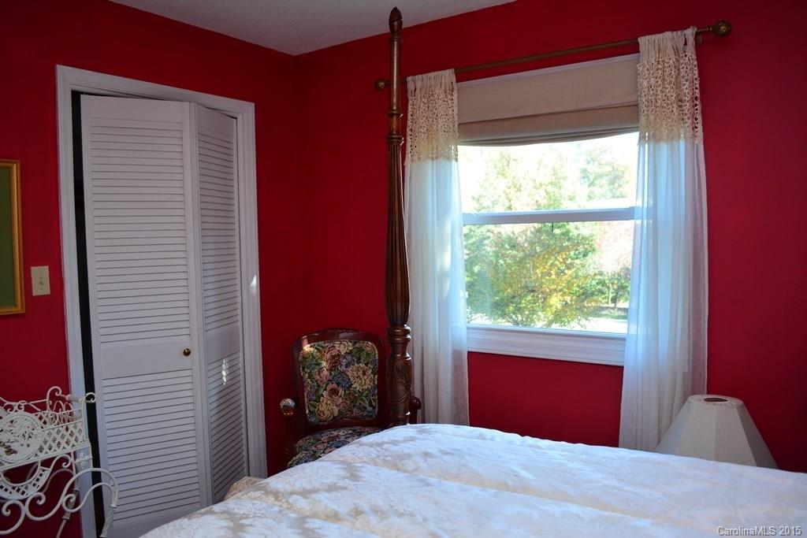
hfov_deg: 67.4
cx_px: 404
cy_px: 269
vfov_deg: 47.9
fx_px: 605
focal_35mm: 27
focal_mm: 18
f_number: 3.5
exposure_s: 1/25
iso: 100
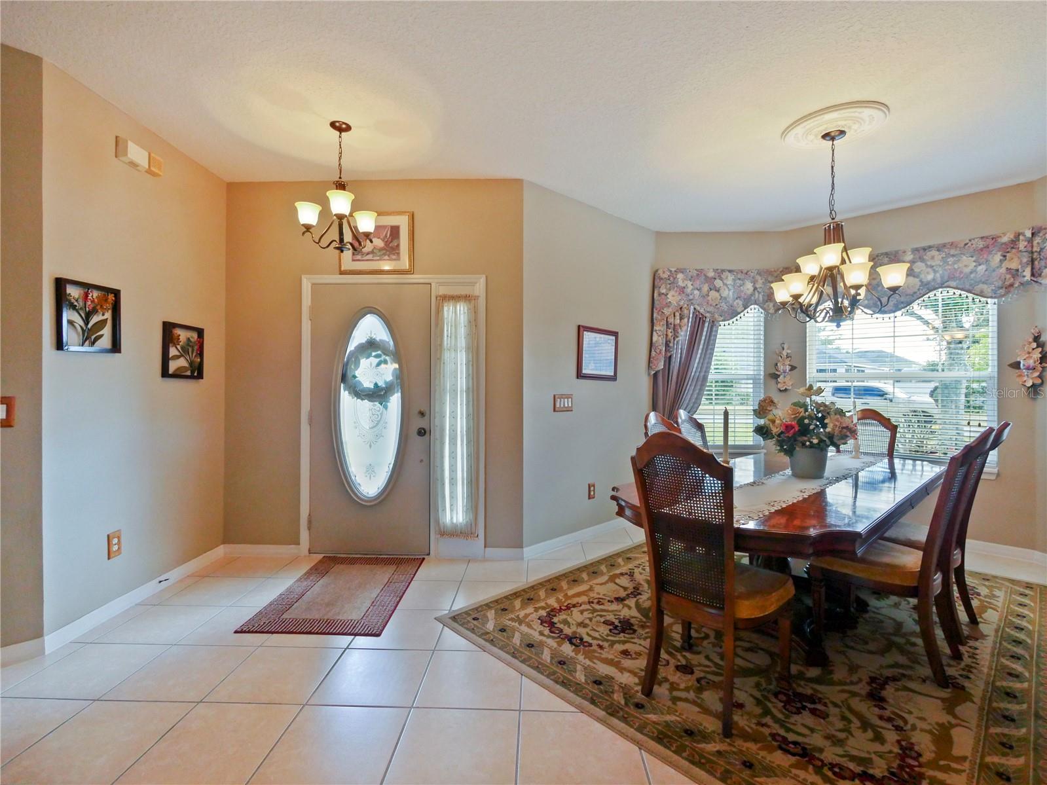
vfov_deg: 78.1
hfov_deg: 94.5
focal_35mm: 16
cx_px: 524
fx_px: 484
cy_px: 392
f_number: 4
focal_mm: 8
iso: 1600
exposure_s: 1/125
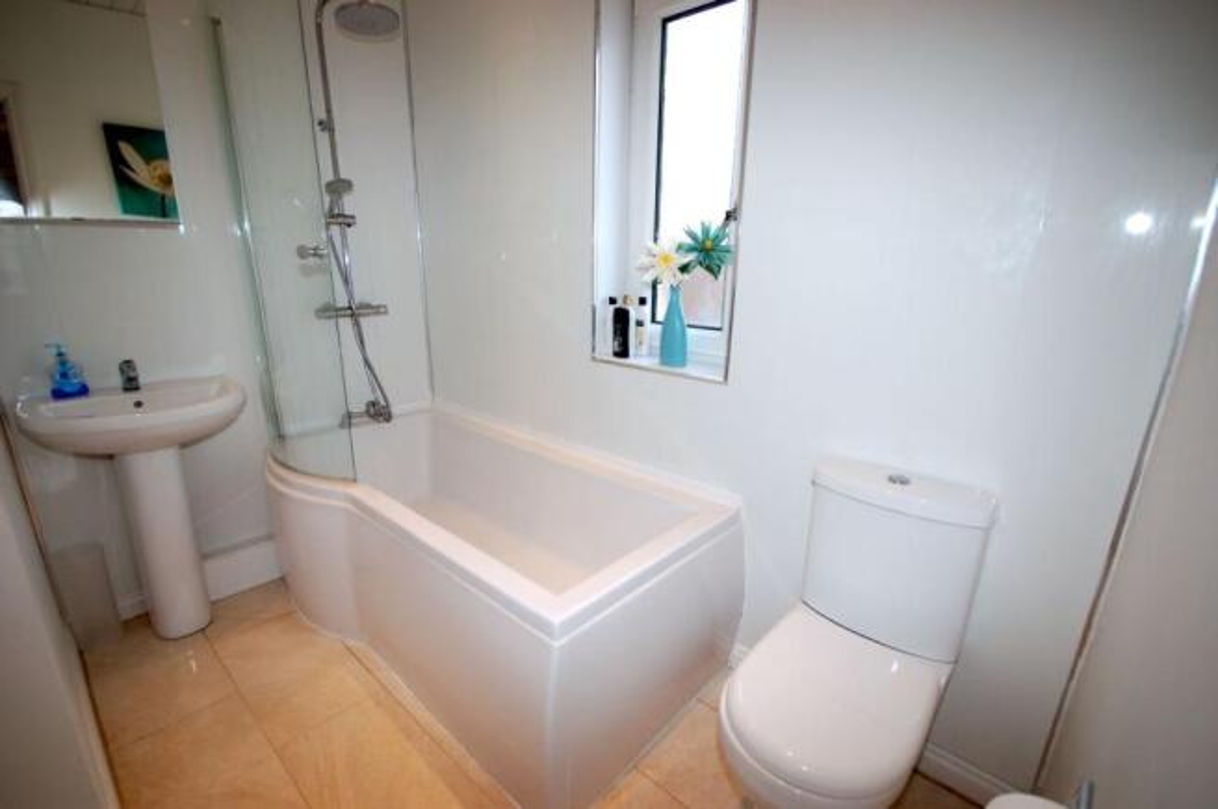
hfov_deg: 100.4
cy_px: 404
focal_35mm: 15
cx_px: 609
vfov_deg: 77.2
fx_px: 507
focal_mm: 10
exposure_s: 1/100
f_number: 5
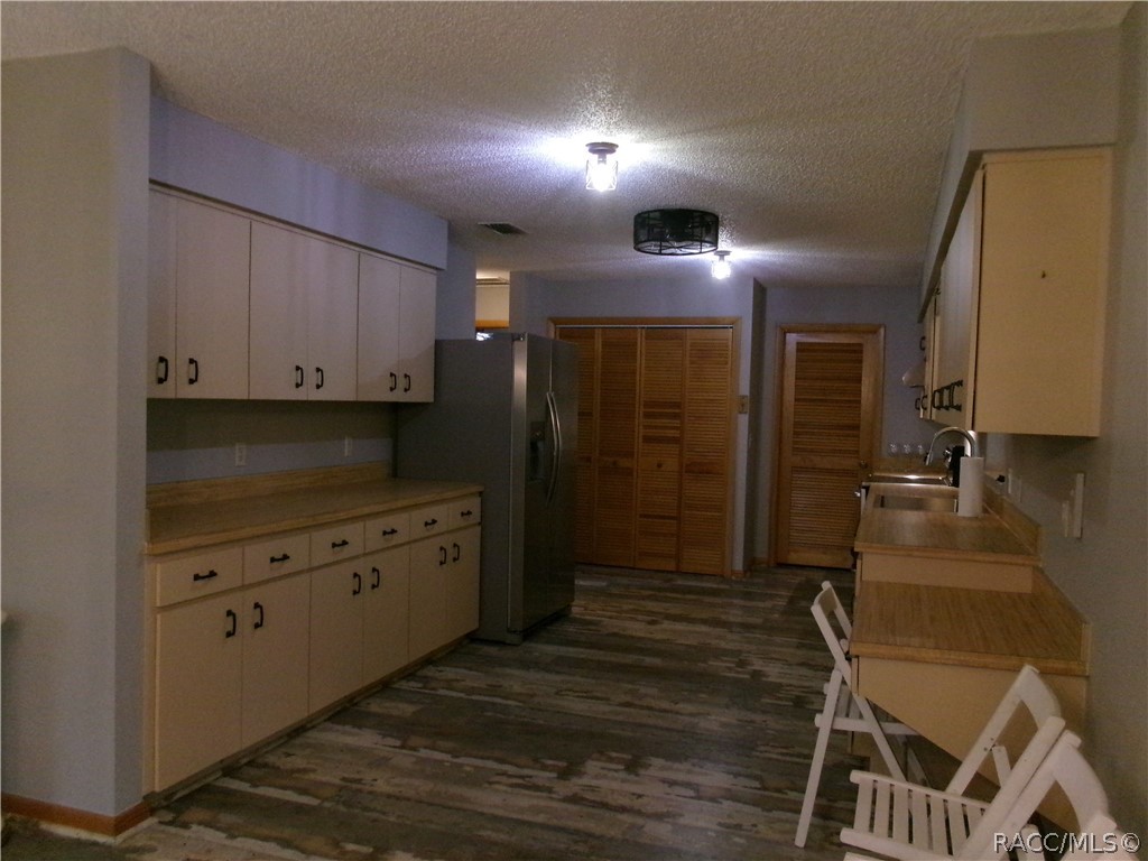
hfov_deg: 63.4
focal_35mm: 28
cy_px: 430
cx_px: 574
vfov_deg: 49.7
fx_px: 929
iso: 800
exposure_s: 1/34
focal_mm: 5.1
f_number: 3.9
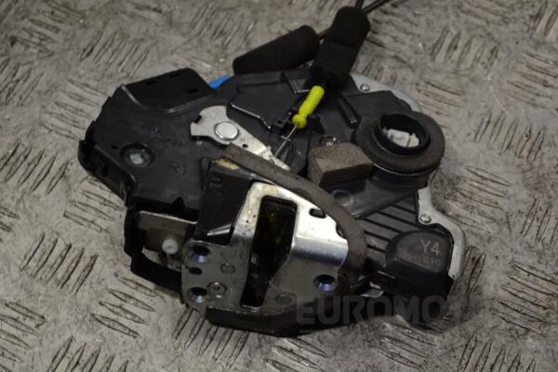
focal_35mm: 72
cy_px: 186
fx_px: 1116
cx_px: 279
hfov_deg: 28.1
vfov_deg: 18.9
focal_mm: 48
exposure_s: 1/30
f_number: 5.6
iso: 100
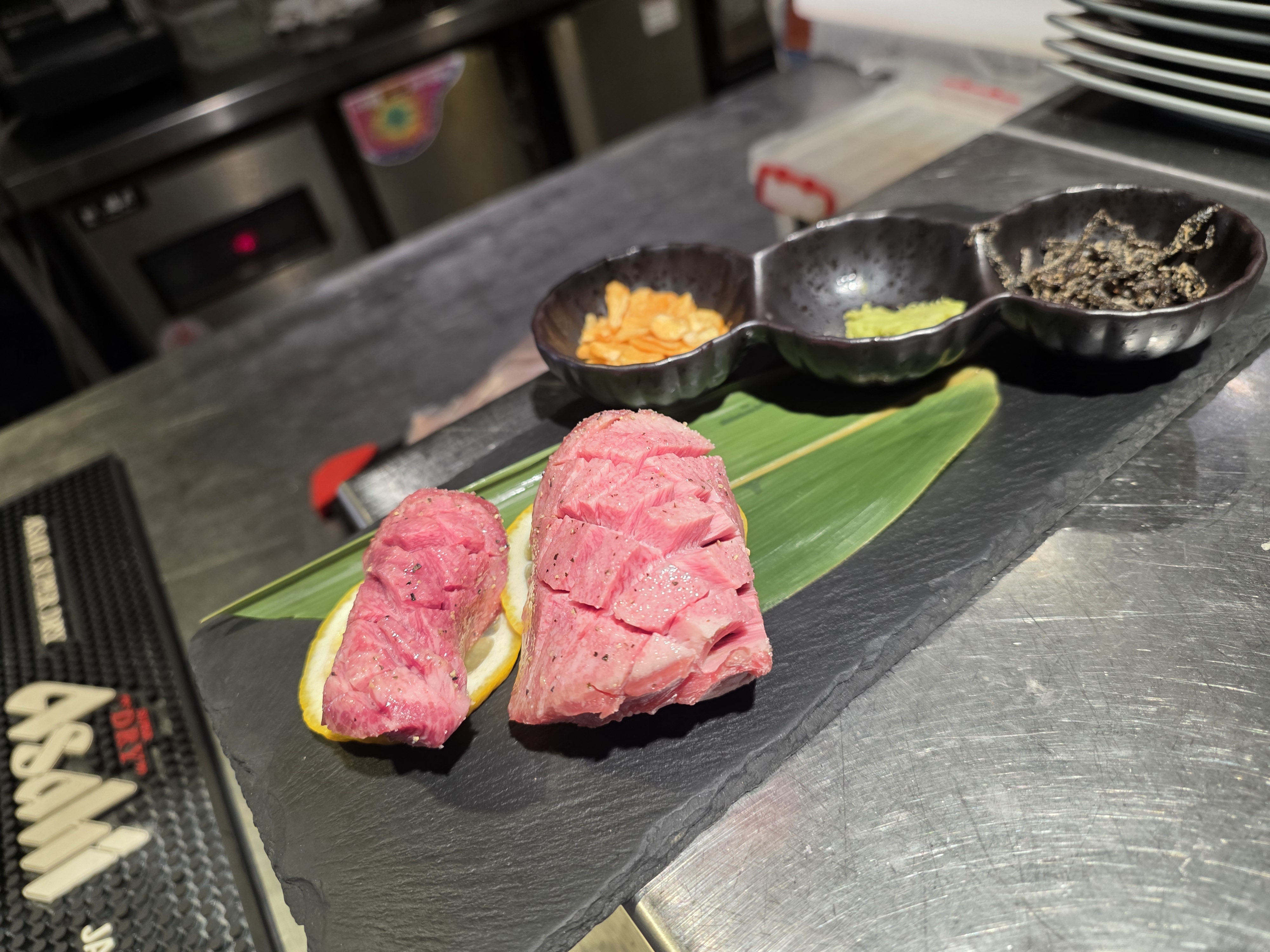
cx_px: 635
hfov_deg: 73.9
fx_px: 844
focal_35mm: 23
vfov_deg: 58.9
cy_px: 476
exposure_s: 1/120
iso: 160
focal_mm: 6.25
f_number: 1.7
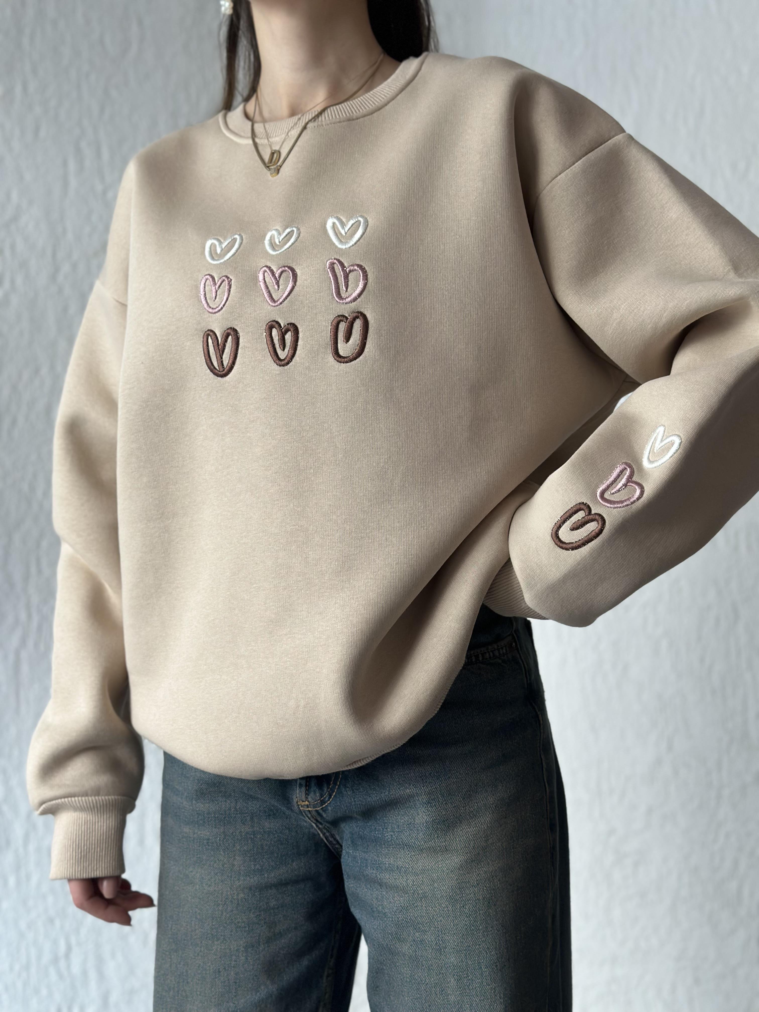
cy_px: 506
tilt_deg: -0.2
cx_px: 380
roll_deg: +0.4
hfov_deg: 30.3
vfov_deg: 39.7
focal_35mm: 48
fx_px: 1403
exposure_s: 1/94
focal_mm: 6.86
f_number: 1.78
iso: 125
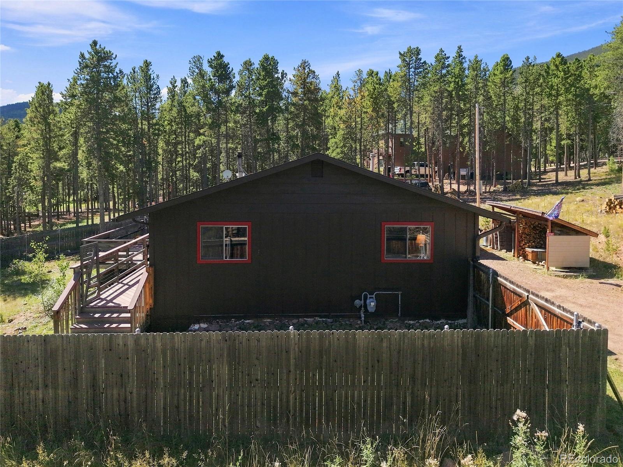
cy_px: 234
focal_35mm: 24
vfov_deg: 56.8
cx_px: 312
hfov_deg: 71.6
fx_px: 432
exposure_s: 1/6000
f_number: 1.8
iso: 380
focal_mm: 8.7
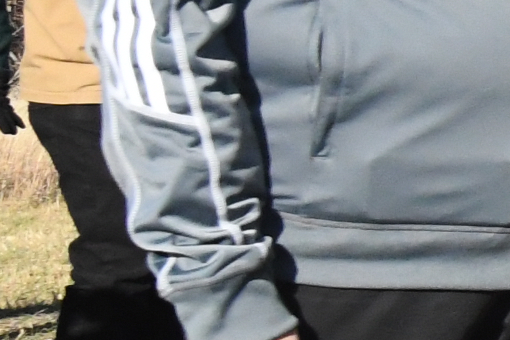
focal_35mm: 279
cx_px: 1752
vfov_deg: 4.9
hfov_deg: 6.5
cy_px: -89
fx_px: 3953
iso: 2500
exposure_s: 1/4000
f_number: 8
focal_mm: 26
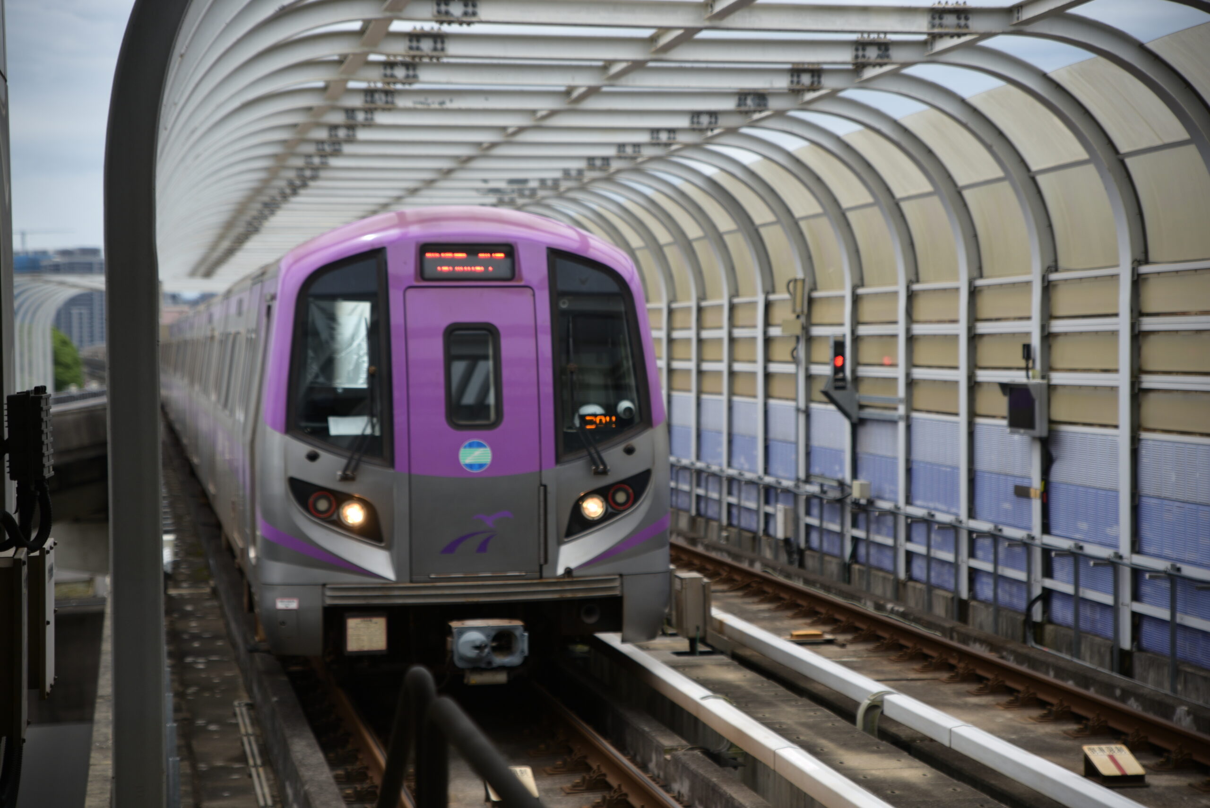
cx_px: 605
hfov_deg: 28.8
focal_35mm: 70
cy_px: 404
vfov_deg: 19.5
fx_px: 2354
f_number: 2.8
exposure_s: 1/2000
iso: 160
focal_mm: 70
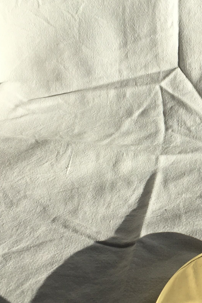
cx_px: 245
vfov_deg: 26.2
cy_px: 113
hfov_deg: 16.9
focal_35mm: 77
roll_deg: +0.8
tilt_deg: -35.5
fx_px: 648
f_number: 2.2
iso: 25
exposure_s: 1/2137
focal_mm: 4.15
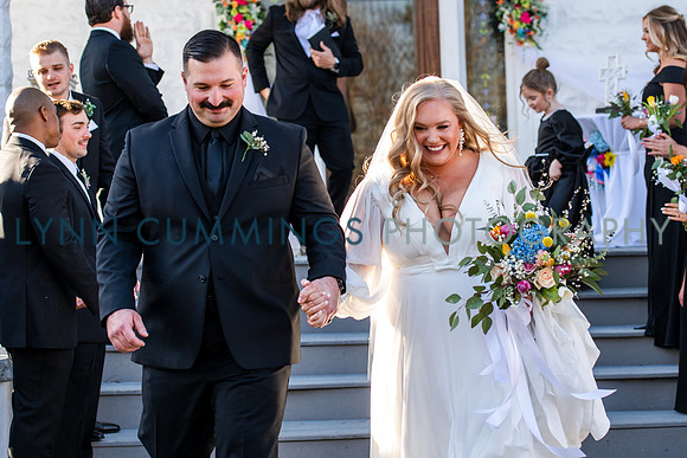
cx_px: 389
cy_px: 209
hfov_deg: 23.0
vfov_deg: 15.4
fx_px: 1690
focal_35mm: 89
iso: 200
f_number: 3.5
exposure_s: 1/320
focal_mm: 70
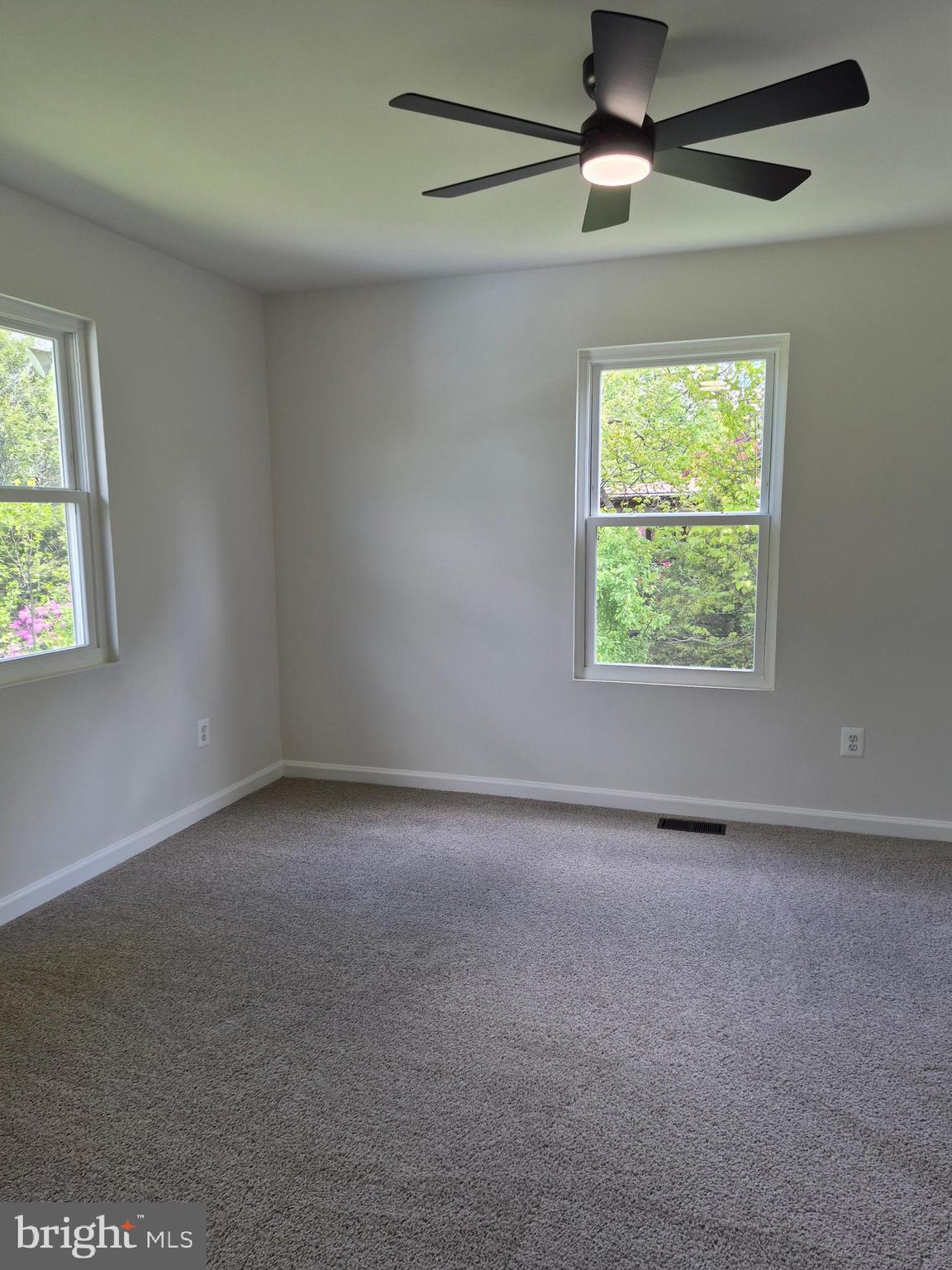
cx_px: 476
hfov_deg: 58.9
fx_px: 843
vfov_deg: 73.9
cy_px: 635
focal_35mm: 23
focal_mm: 5.4
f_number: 1.8
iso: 50
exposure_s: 1/120
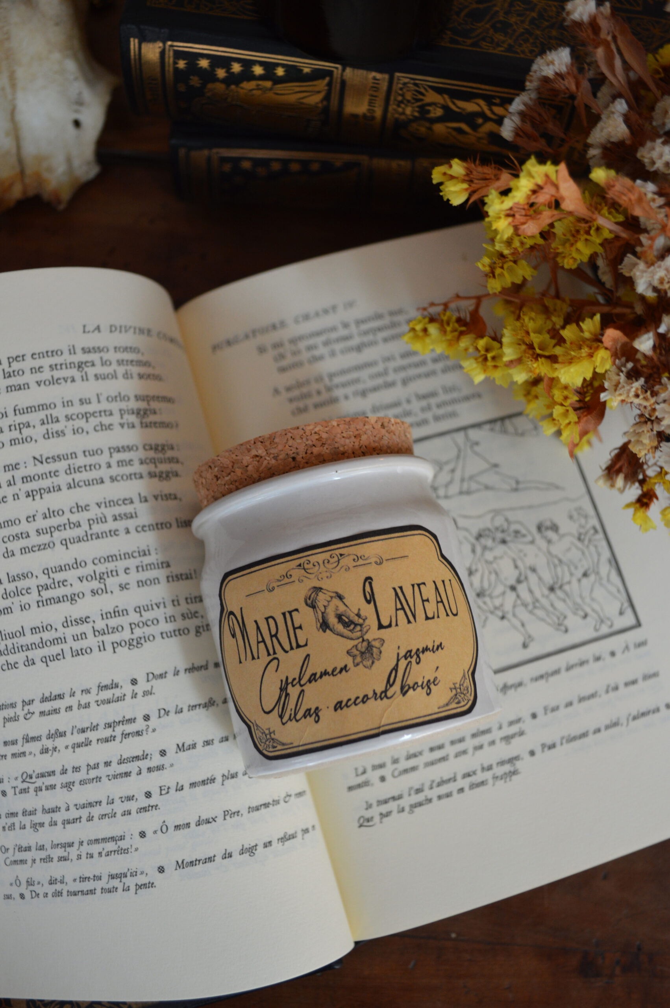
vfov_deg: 62.0
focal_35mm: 30
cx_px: 335
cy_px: 504
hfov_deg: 43.5
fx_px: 839
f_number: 3.8
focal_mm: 20
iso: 400
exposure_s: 1/20
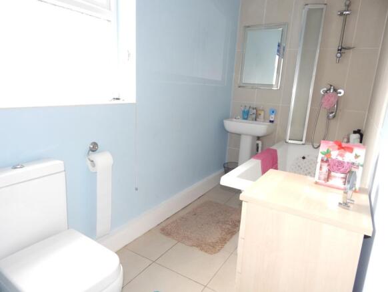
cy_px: 146
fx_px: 247
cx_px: 194
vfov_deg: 61.1
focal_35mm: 22
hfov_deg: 76.4
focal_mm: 4
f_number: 3
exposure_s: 1/30
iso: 200
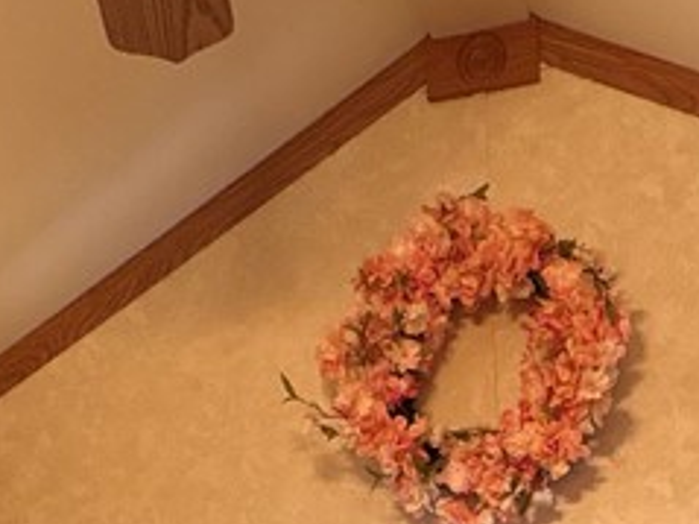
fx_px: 1211
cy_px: 992
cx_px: 526
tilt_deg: -0.3
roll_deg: +2.2
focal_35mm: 60
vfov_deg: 18.2
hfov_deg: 31.6
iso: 200
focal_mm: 2.22
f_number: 2.2
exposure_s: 1/60
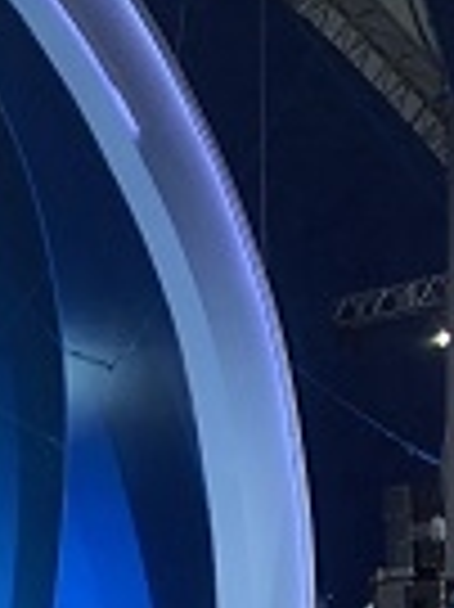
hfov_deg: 10.4
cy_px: 698
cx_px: -760
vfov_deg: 16.4
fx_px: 2032
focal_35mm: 116
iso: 125
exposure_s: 1/110
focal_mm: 3.99
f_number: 1.8
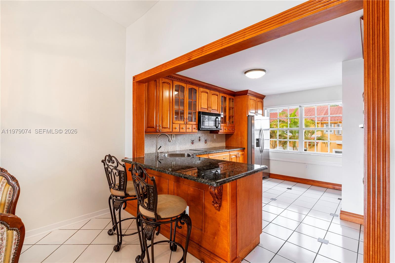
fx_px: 181
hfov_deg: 95.0
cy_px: 132
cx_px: 198
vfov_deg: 72.0
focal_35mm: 16
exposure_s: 1/125
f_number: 5
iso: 250
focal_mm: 11
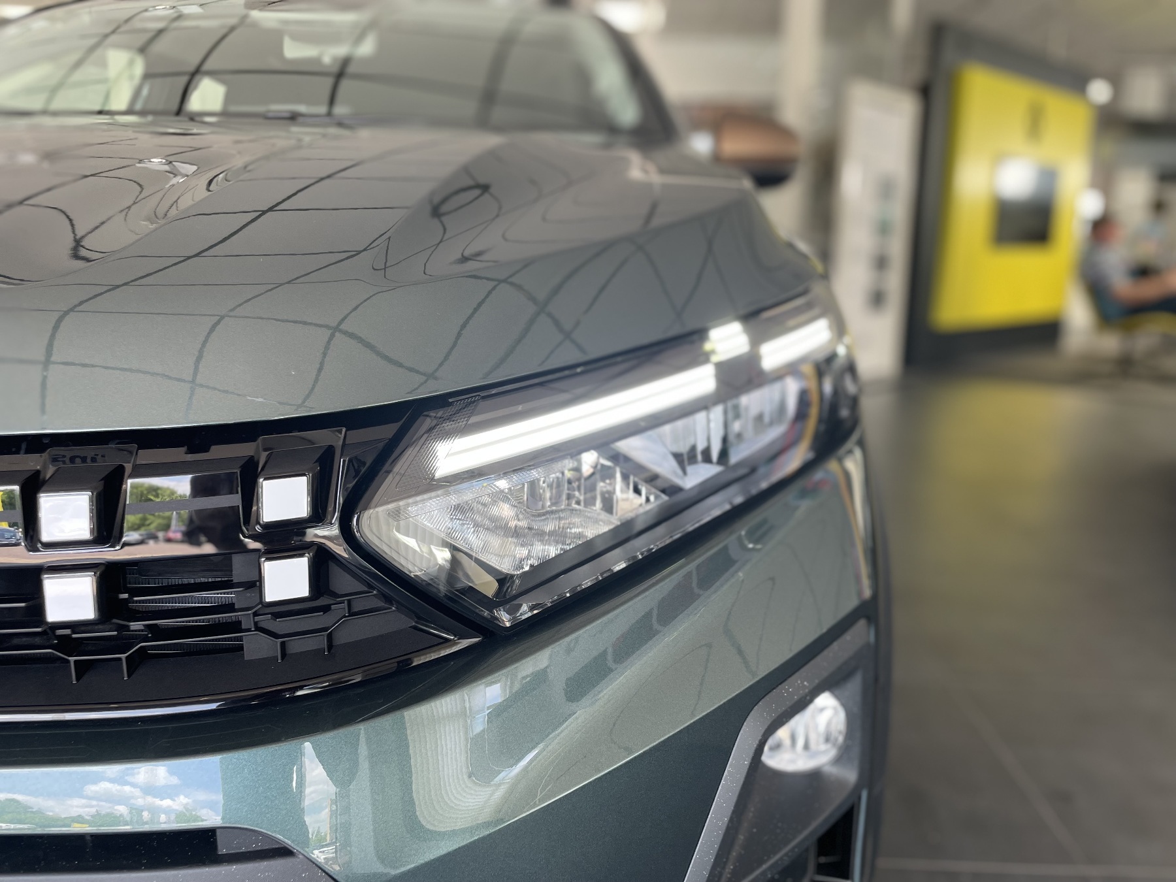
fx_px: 883
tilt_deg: -12.3
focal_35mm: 26
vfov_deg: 53.1
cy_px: 441
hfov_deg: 67.3
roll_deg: -0.8
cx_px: 588
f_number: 1.6
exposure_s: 1/96
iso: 50
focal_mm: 4.2
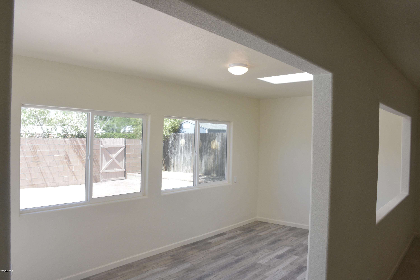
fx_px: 315
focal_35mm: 27
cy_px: 140
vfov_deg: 47.9
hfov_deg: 67.4
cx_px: 210
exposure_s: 1/200
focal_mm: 18
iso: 800
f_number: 7.1
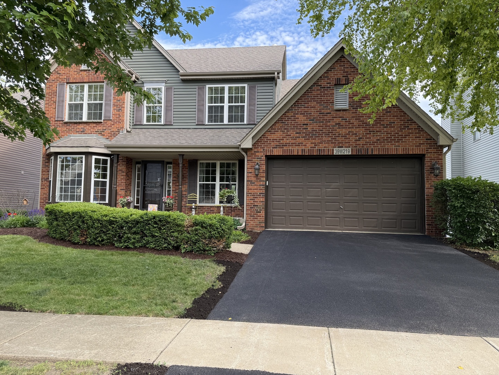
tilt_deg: +3.4
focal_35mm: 24
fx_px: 346
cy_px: 188
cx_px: 250
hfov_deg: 71.6
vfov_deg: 56.8
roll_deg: -0.9
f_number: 1.78
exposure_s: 1/708
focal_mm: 6.76
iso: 100
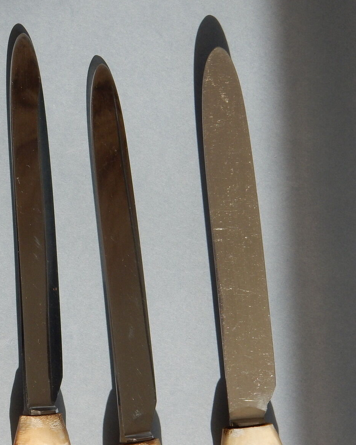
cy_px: 268
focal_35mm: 100
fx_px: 1317
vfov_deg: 19.2
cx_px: 67
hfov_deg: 15.3
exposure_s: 1/200
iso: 125
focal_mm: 10.7
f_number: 4.5
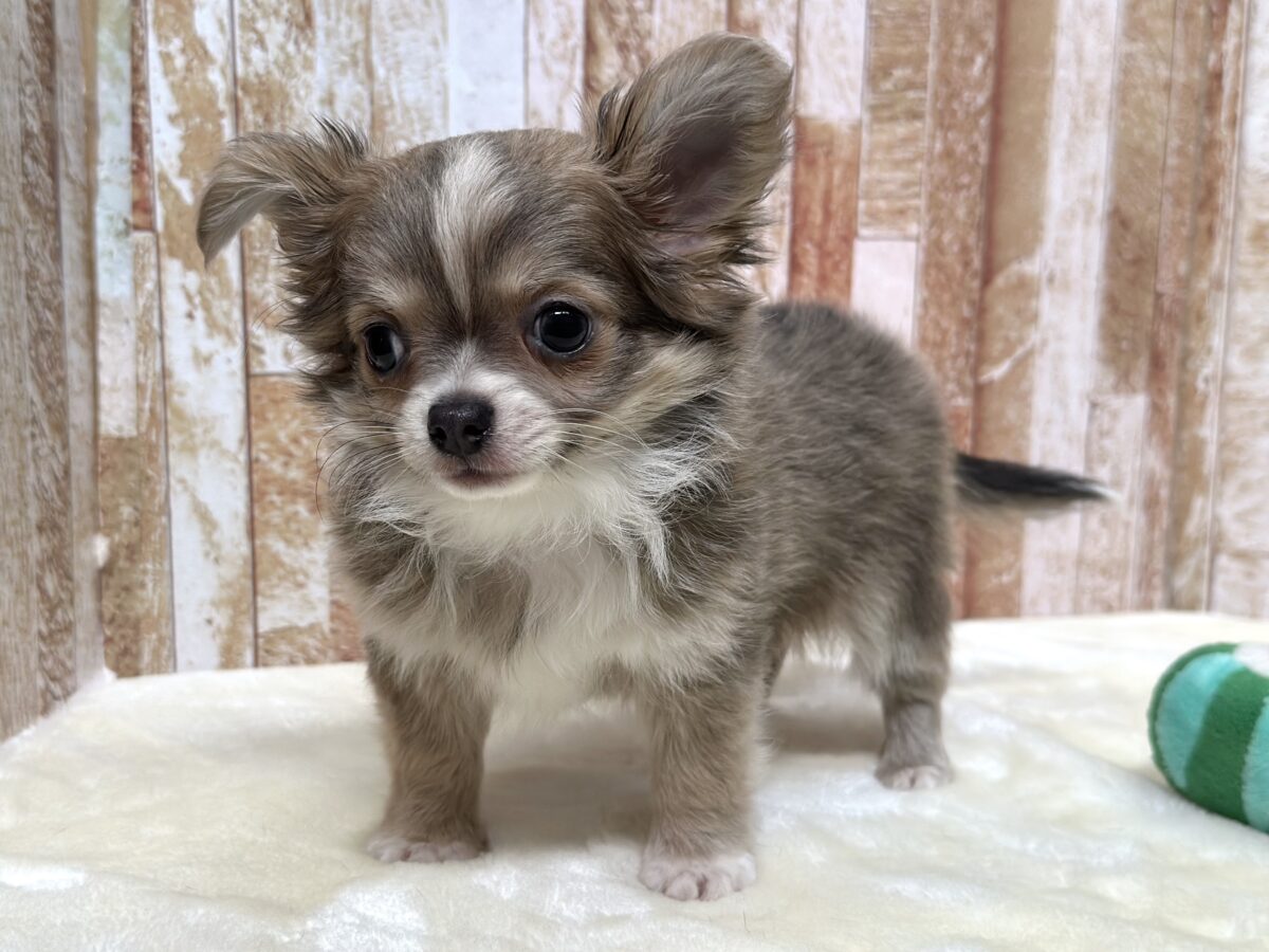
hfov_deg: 39.7
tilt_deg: -8.5
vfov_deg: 30.3
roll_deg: -1.9
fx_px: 1760
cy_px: 476
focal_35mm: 48
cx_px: 634
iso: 160
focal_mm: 6.86
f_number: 1.78
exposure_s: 1/100
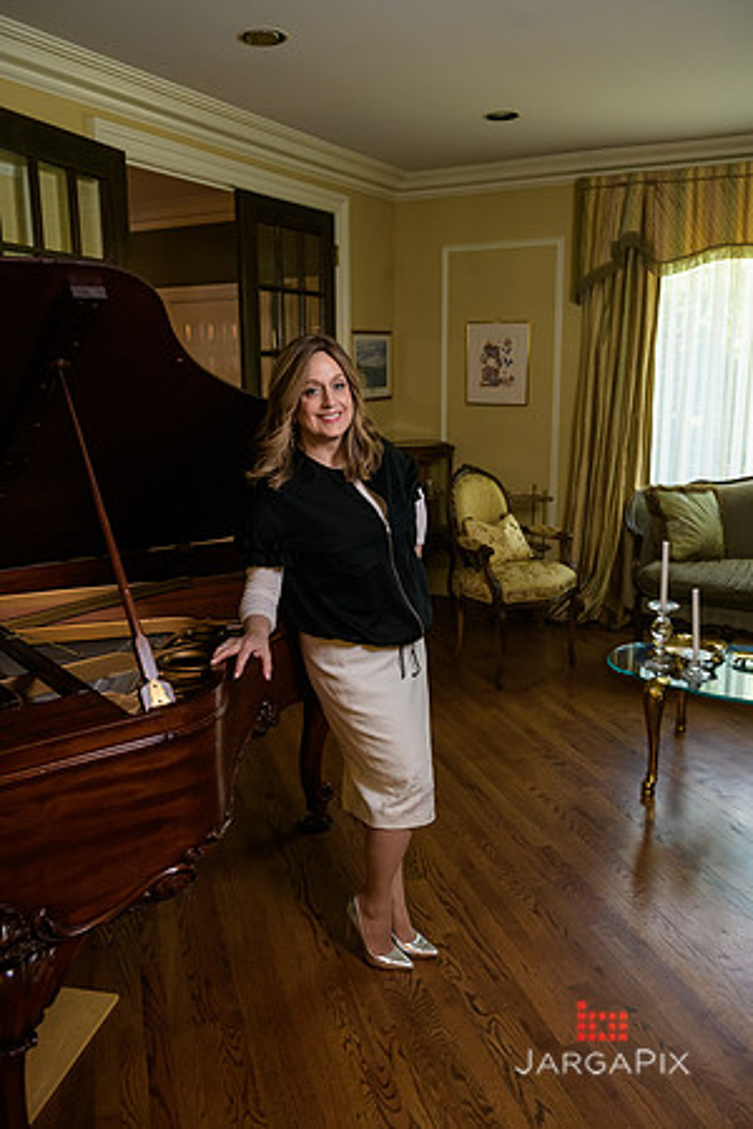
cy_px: 564
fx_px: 973
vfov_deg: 60.3
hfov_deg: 42.3
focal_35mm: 31
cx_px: 376
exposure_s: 1/125
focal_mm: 31
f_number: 4
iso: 1600
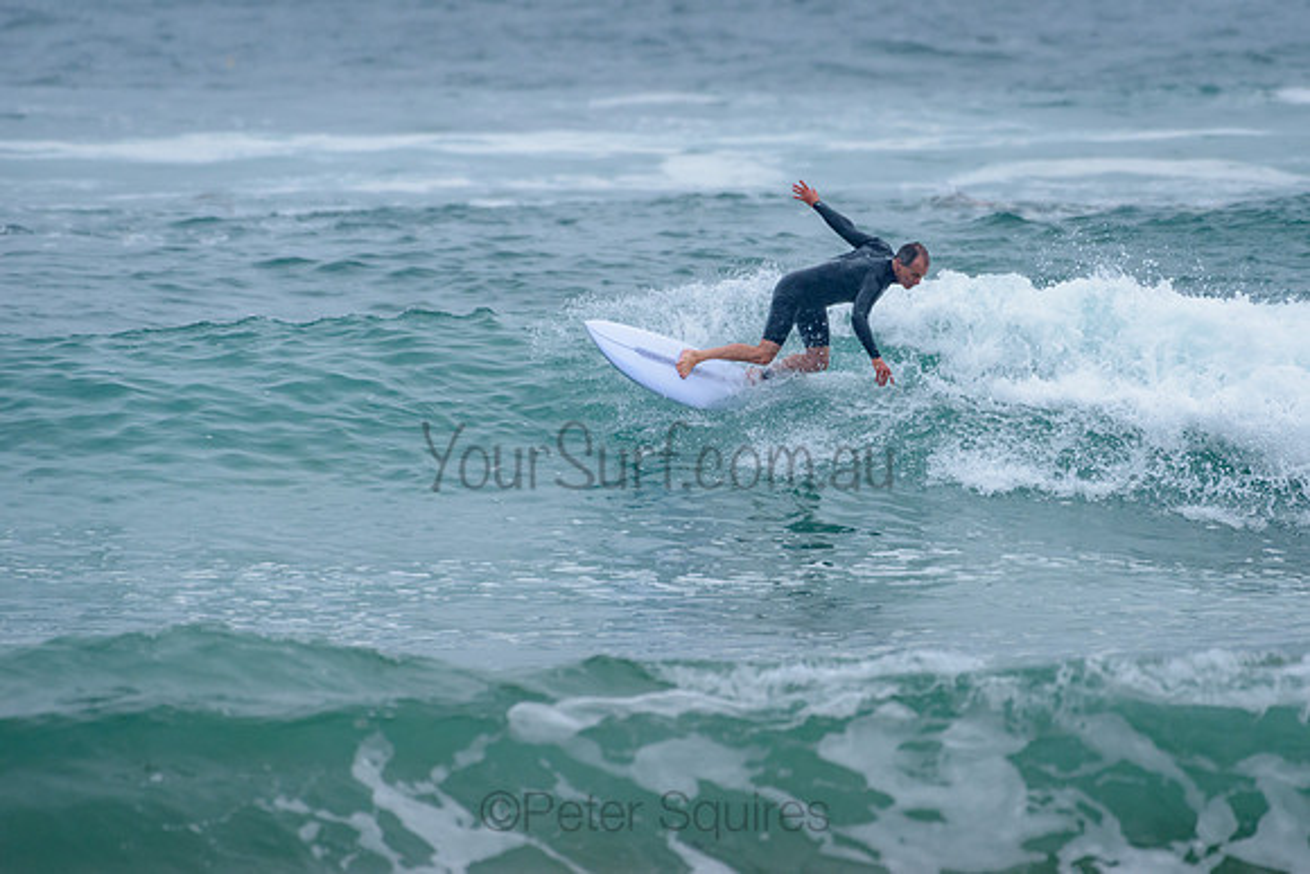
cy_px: 374
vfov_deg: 2.2
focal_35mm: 613
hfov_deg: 3.4
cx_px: 767
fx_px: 22321
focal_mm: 500
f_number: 5.6
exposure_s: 1/1000
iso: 800
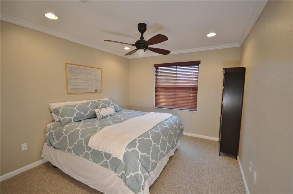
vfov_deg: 71.7
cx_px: 146
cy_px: 97
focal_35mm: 16
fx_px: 134
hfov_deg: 95.1
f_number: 4.2
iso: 200
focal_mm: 11
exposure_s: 1/20
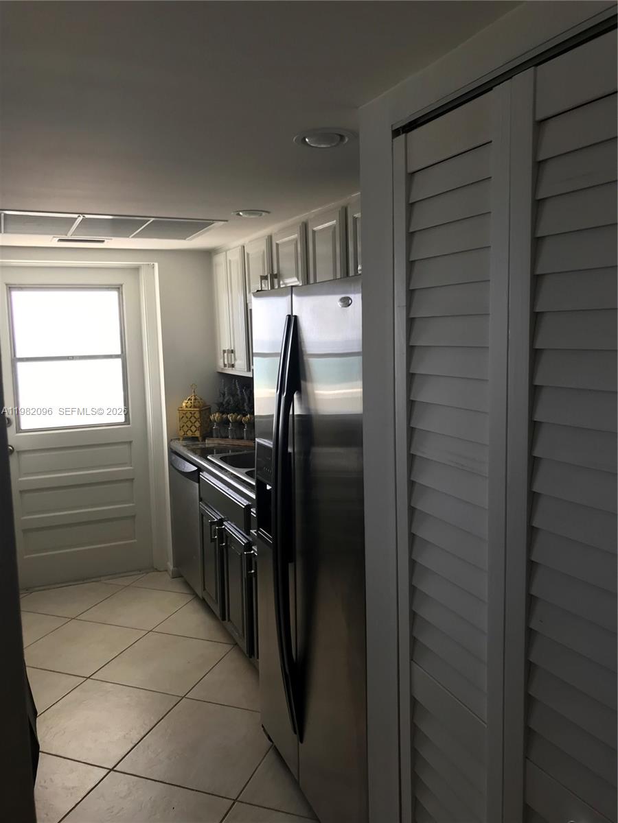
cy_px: 412
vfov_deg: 63.4
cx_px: 309
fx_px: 667
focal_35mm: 28
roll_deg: +1.6
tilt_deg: -5.8
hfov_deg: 49.7
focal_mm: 3.99
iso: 32
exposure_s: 1/60
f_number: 1.8
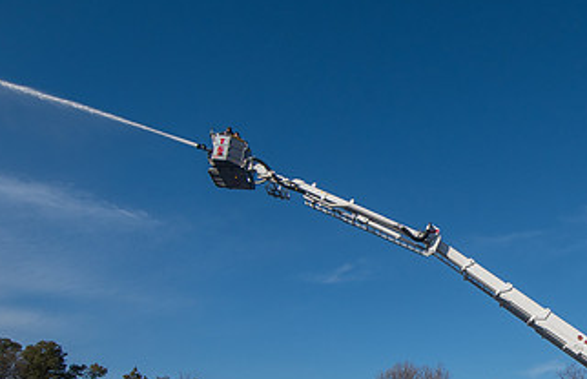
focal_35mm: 70
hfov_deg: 28.5
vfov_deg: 19.0
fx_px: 1131
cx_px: 469
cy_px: 253
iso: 250
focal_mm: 24
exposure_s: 1/1000
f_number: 11
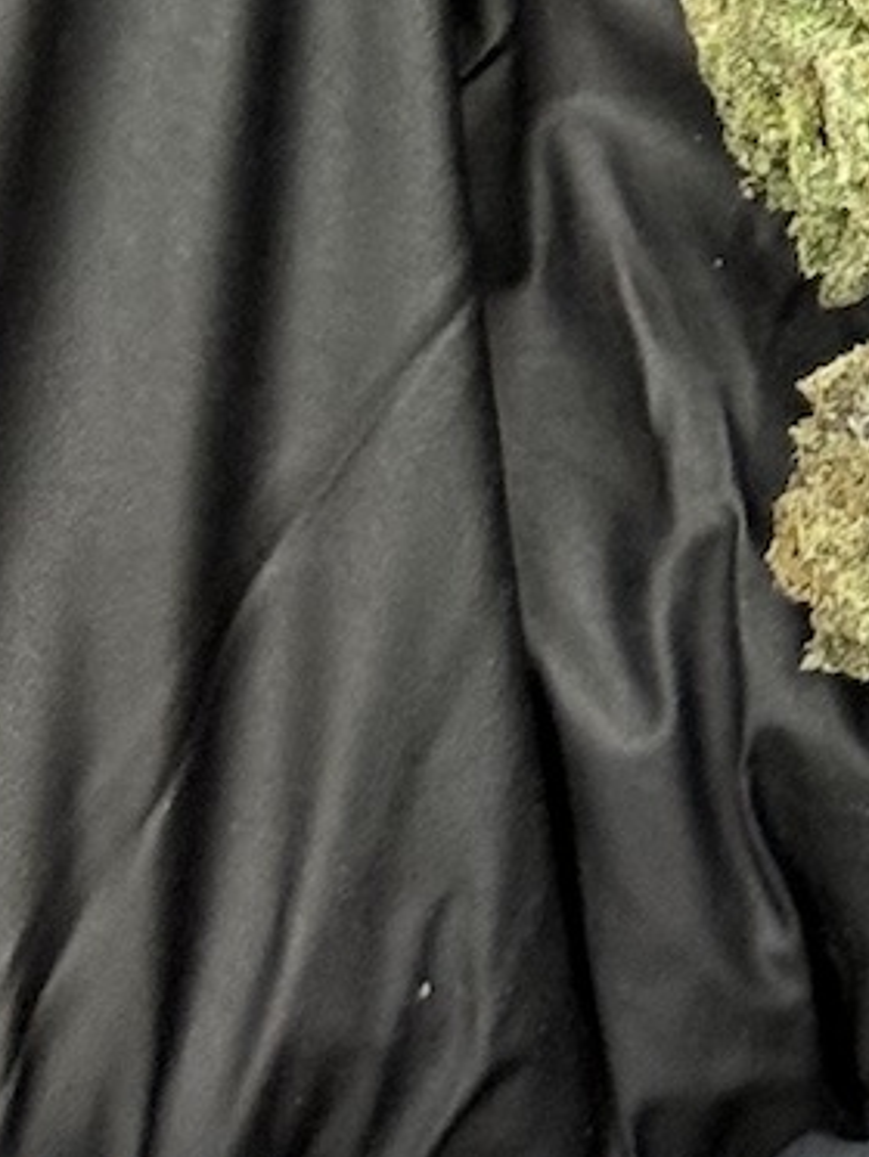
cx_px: 1741
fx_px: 8263
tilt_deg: -81.5
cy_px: -285
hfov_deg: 5.9
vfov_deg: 7.9
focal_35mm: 247
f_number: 1.78
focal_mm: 6.76
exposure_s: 1/50
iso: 80
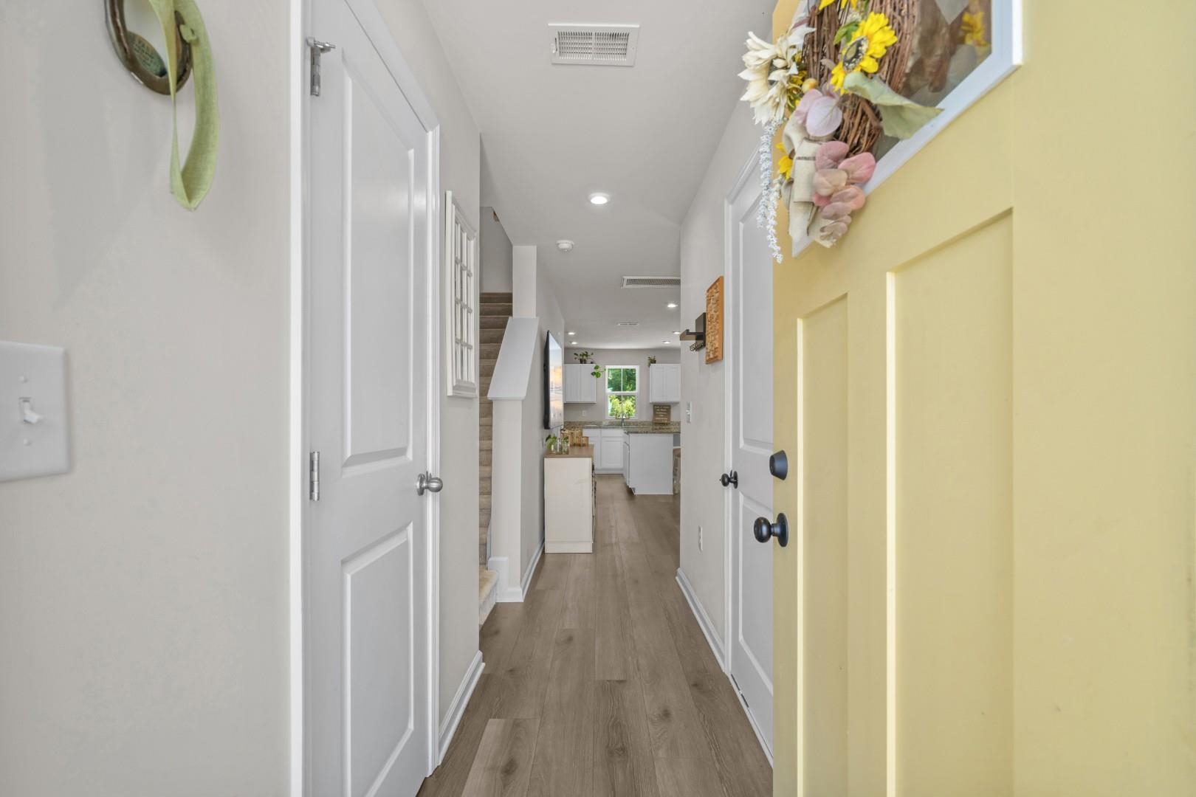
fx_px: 532
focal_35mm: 16
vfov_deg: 73.7
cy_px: 398
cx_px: 598
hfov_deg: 96.7
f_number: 8
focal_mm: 16
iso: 640
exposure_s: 1/15
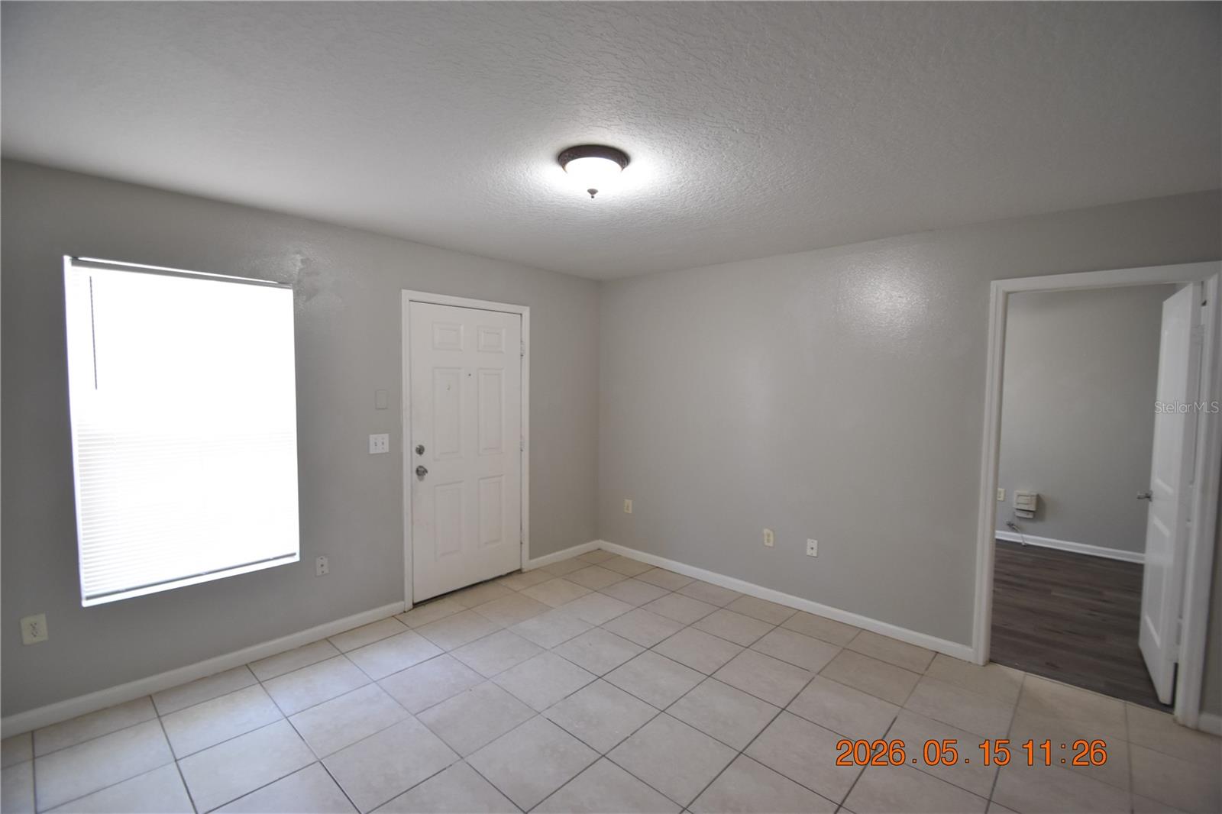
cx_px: 611
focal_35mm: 15
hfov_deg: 100.4
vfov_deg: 77.3
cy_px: 407
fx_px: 509
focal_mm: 10
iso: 800
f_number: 3.5
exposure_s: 1/20
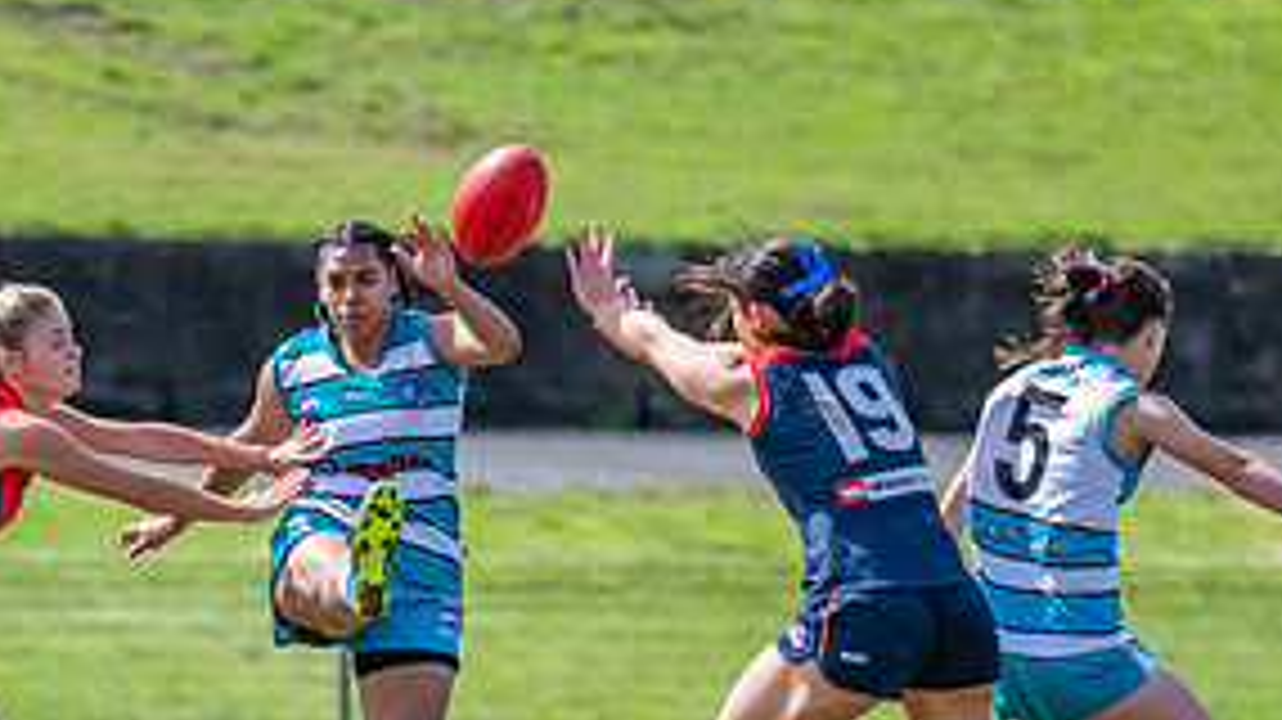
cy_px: 622
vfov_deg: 1.0
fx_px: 39890
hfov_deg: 1.8
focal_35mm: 1174
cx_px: 247
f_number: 7.1
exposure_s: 1/1600
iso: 800
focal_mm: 450
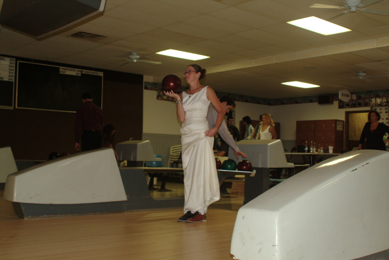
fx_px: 454
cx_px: 194
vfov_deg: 32.0
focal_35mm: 42
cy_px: 130
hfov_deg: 46.4
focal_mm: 28
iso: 400
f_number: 4
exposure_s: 1/60
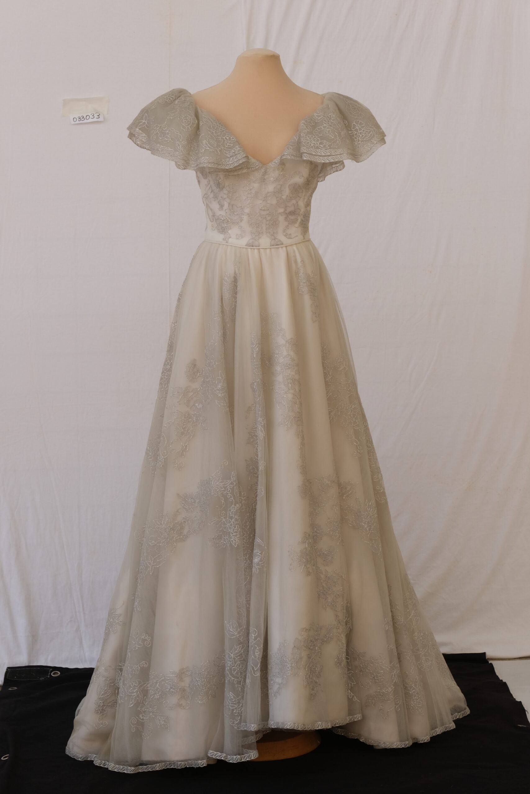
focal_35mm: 77
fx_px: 1700
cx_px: 265
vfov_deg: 26.3
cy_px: 397
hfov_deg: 17.7
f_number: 8
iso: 250
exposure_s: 1/100
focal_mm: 51.6
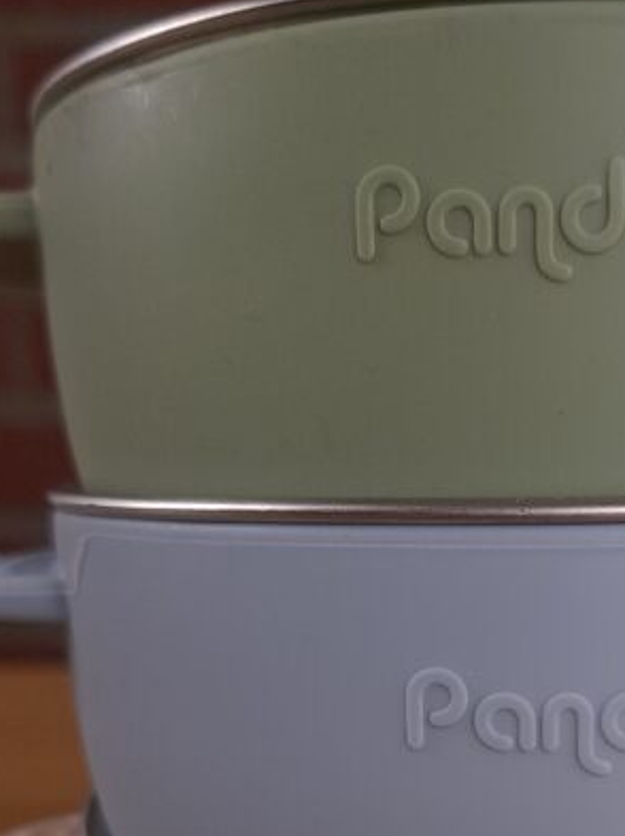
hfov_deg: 23.9
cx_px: 534
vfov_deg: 30.7
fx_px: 1447
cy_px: 755
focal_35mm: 60
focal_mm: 5.54
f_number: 1.8
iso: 50
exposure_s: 1/60
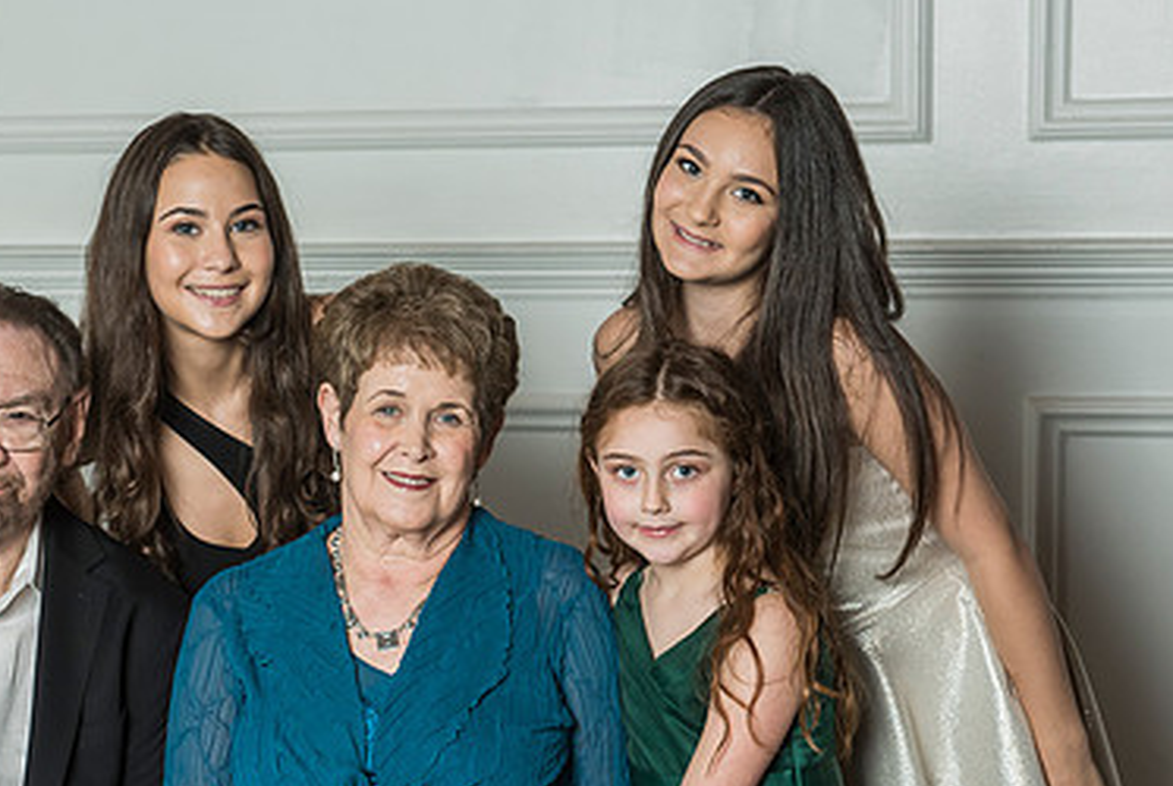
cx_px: 411
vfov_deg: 13.4
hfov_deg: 19.9
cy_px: 553
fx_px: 3329
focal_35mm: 102
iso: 1000
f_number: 5.6
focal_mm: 60
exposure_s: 1/125
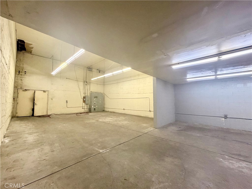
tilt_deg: +4.3
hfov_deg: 102.1
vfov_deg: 85.7
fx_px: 102
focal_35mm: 14
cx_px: 126
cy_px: 94
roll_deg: -0.1
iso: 320
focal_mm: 2.22
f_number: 2.2
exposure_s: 1/60
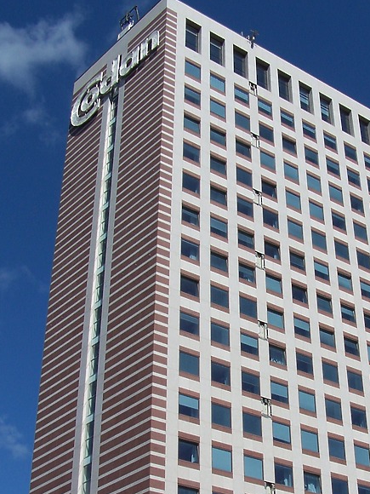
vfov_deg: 32.1
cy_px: 369
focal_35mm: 59
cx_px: 280
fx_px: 841
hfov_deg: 24.5
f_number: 5.6
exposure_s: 1/750
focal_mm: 6.3
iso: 80
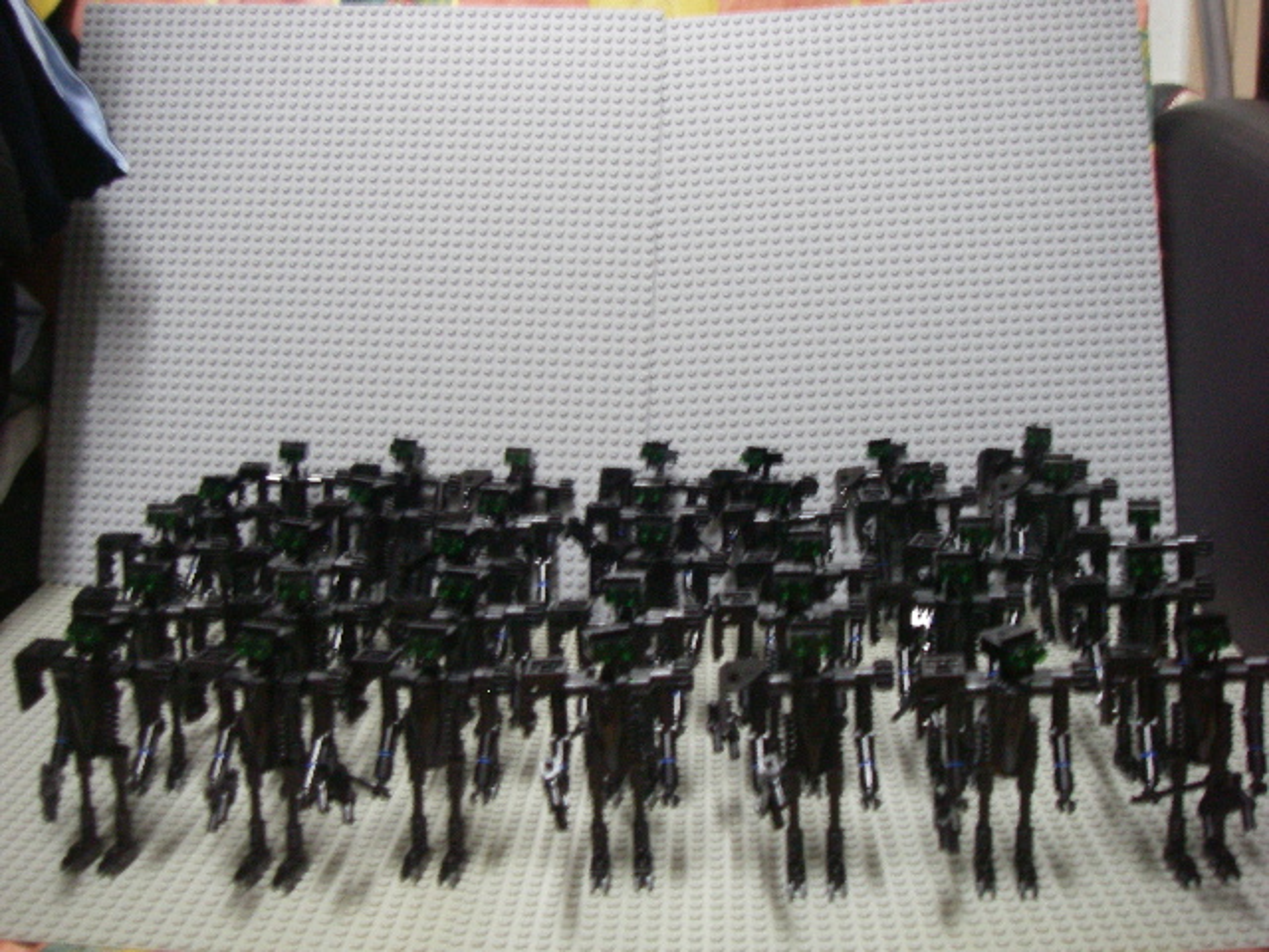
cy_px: 476
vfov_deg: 37.7
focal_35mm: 38
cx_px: 634
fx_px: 1393
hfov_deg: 49.0
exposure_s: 1/4
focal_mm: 6.3
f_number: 3.3
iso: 320
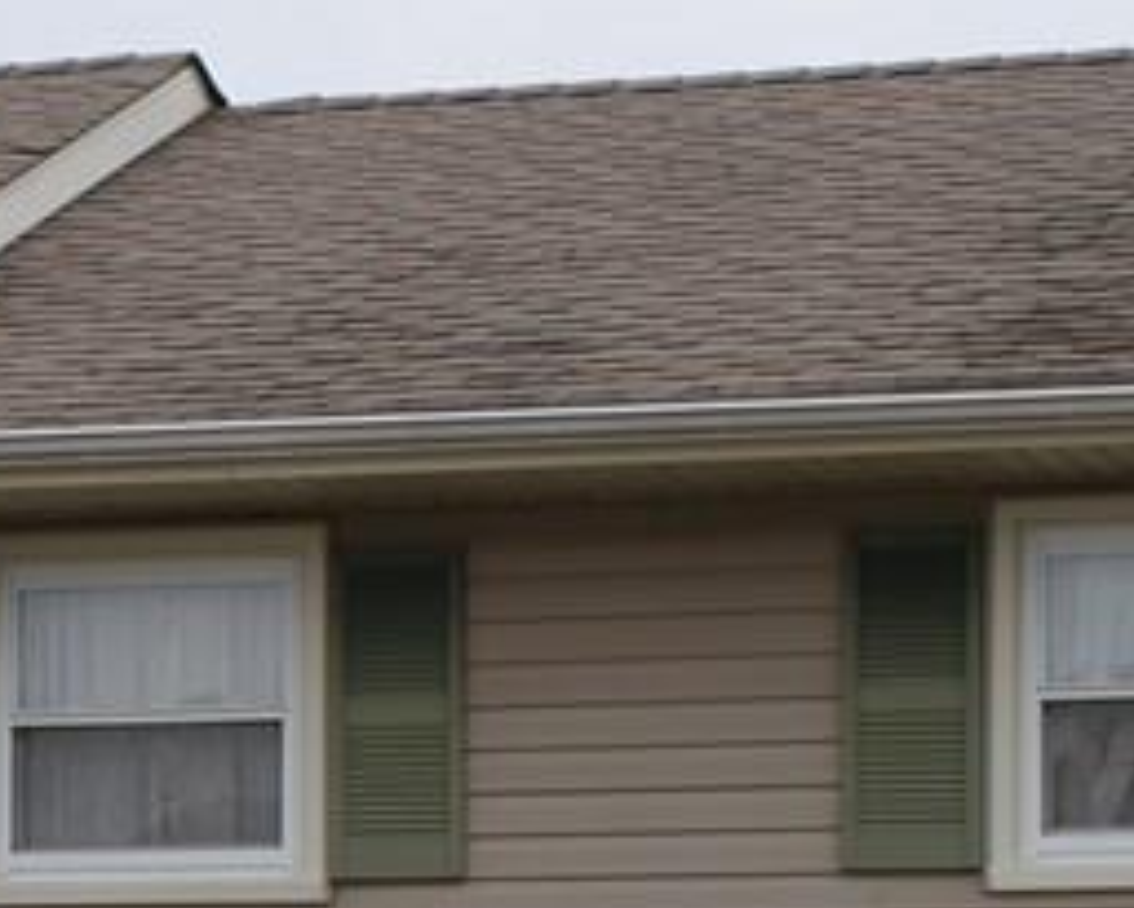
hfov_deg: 10.7
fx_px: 6010
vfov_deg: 8.6
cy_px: 1023
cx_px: -73
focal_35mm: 179
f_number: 6.3
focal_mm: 30
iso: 100
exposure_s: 1/80
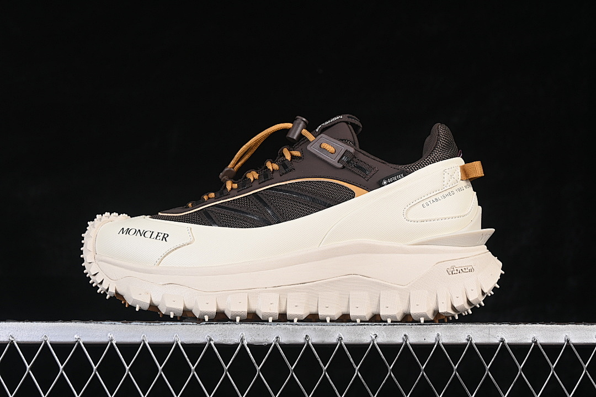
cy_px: 198
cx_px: 298
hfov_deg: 28.1
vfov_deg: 18.9
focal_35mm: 72
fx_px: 1192
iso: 160
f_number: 7.1
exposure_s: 1/80
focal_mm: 48
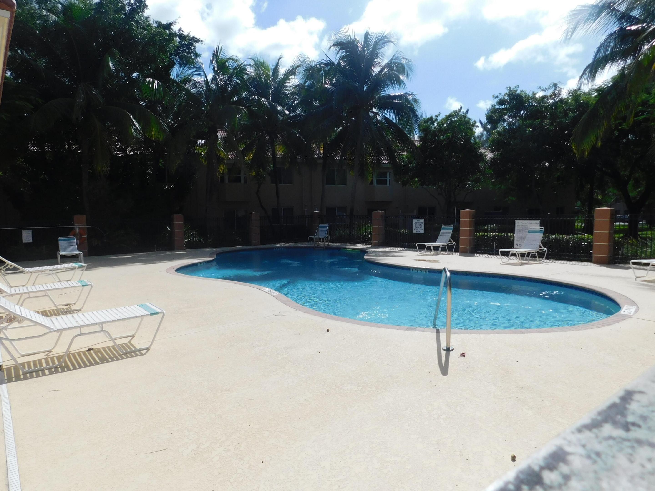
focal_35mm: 23
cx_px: 328
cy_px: 246
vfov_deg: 58.9
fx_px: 435
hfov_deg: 73.9
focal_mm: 4
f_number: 6
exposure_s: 1/800
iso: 125
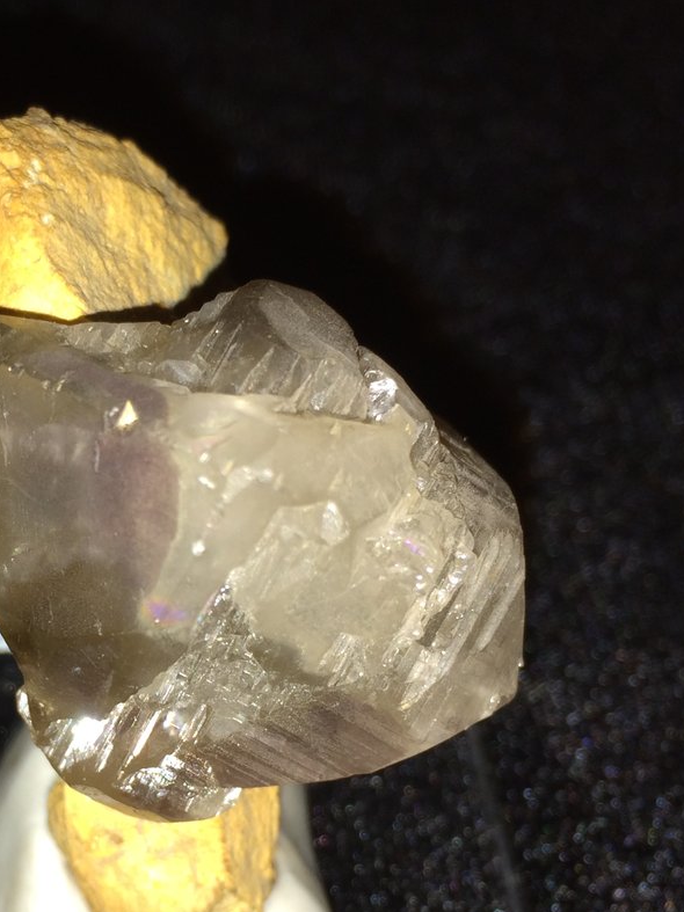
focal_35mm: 61
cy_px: 620
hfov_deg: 23.3
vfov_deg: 31.4
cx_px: 49
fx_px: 1608
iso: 32
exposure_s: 1/183
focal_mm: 4.12
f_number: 2.2
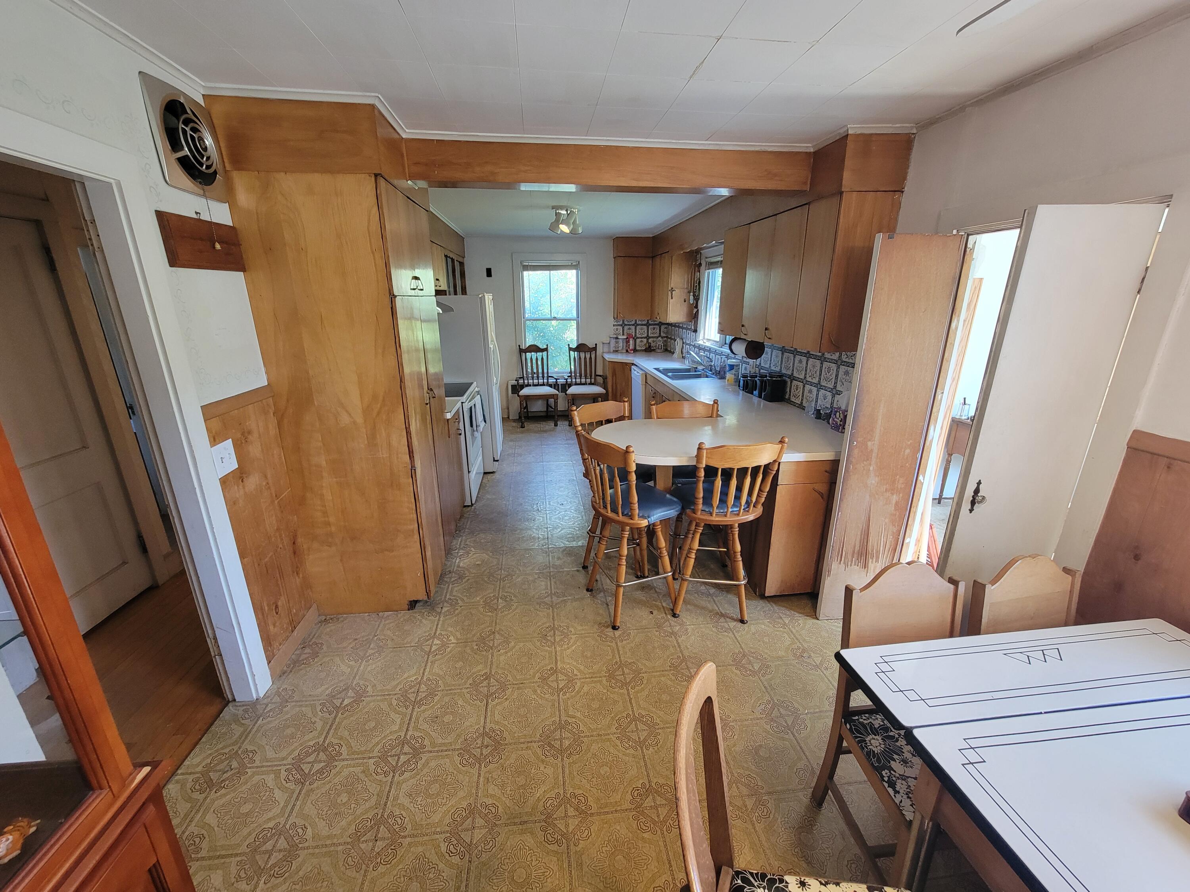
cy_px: 446
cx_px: 595
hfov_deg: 106.2
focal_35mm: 13
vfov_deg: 89.9
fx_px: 447
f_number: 2.2
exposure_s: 1/60
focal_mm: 2.2
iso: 200
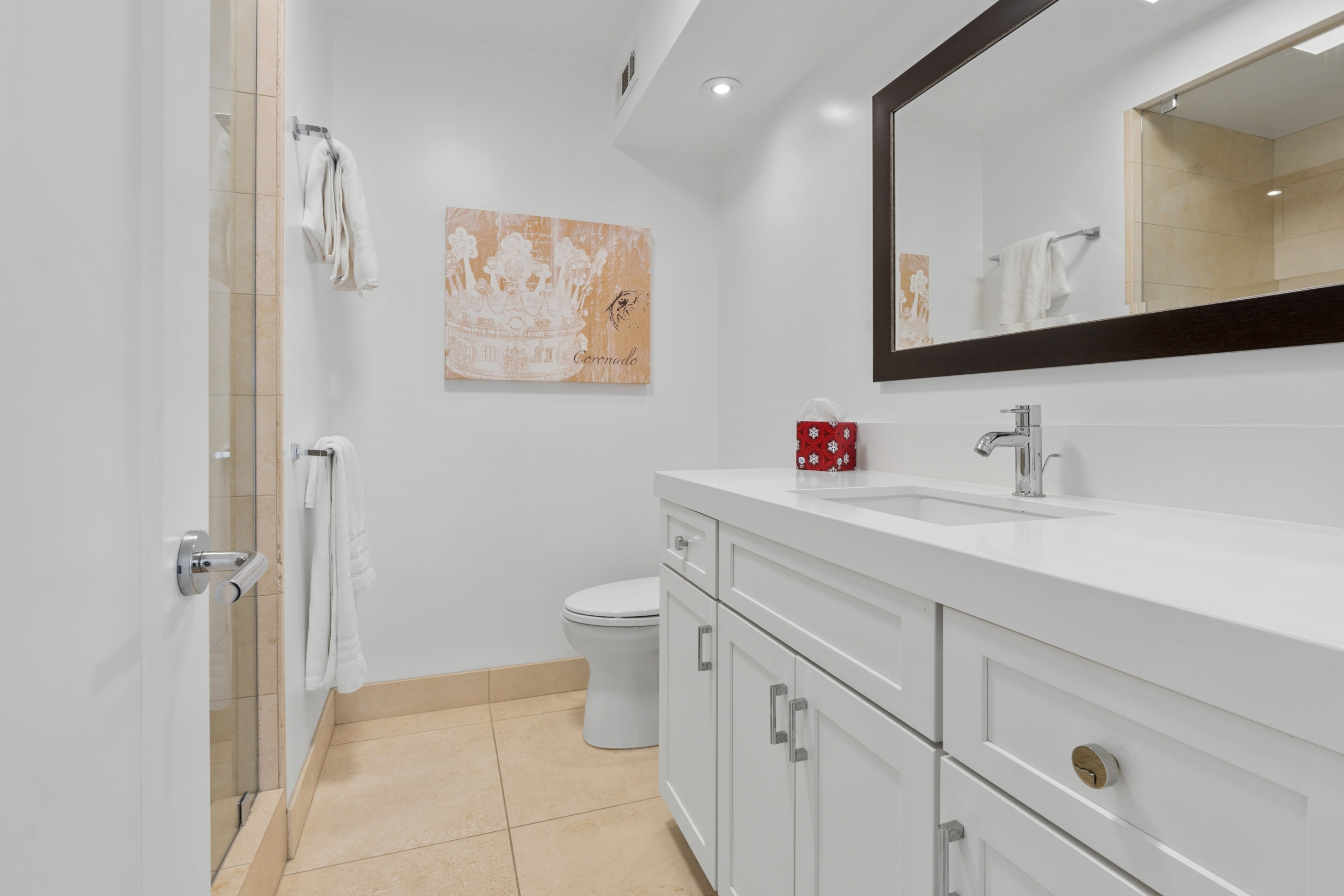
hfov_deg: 96.7
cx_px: 672
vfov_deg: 73.8
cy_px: 448
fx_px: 597
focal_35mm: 16
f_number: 9
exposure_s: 1/2.5
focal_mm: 16
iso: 125
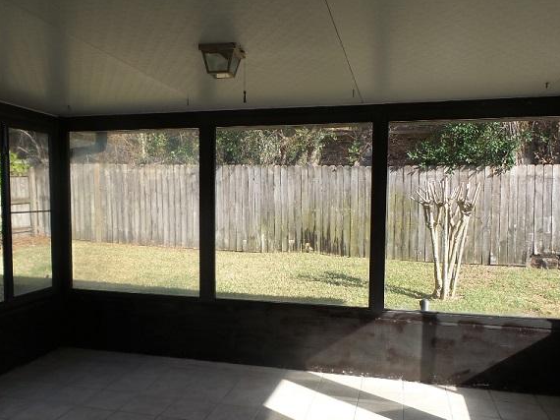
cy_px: 231
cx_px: 249
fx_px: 501
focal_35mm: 31
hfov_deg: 58.2
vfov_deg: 45.4
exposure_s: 1/250
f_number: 4
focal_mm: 4.1
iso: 100
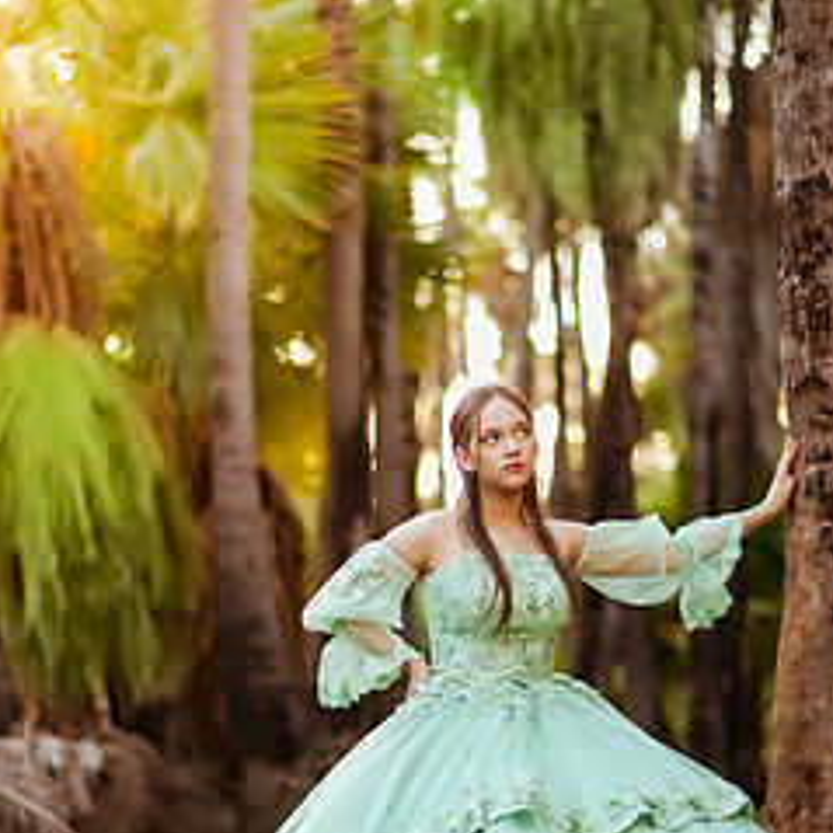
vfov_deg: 18.6
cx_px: 464
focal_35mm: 93
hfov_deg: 18.7
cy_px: 586
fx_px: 2532
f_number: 1.4
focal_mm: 58
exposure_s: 1/500
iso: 400
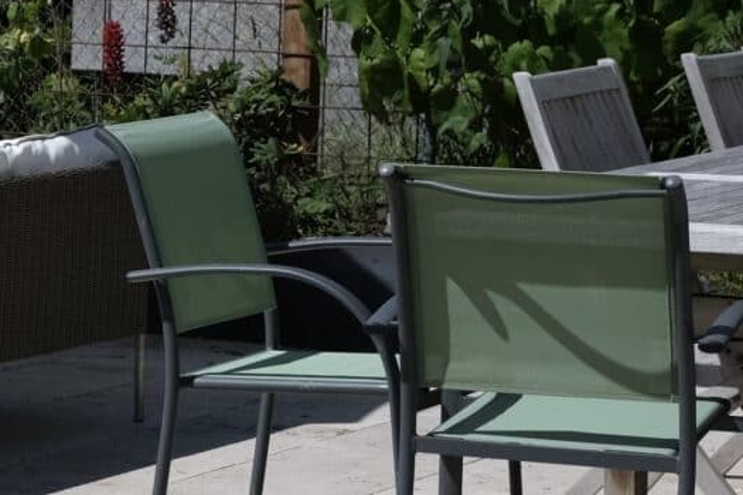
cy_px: 238
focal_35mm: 160
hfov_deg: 11.9
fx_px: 3302
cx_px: -548
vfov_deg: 8.6
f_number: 5.6
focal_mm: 27
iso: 160
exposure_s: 1/1250
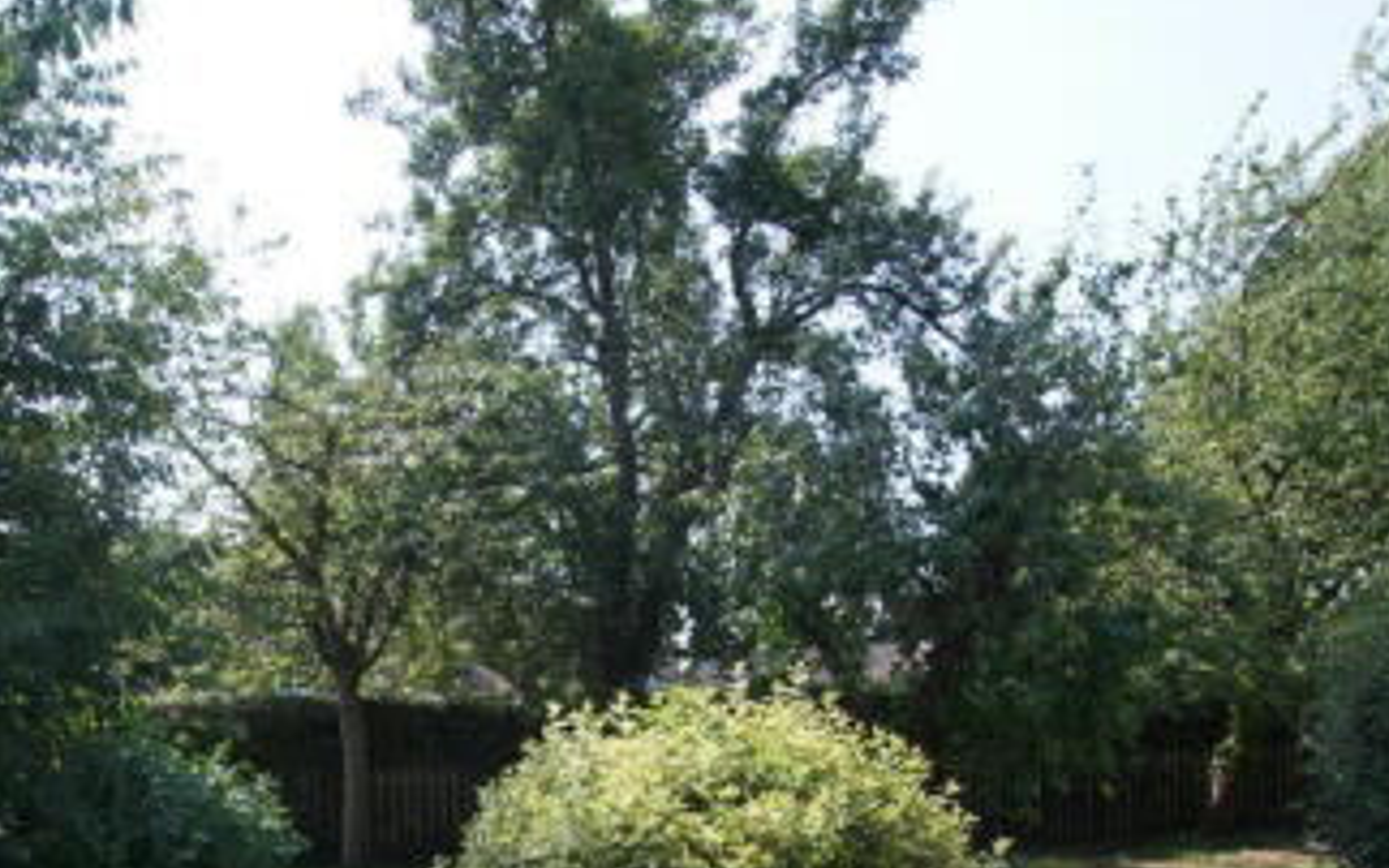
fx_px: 1174
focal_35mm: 31
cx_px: 581
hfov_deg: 60.9
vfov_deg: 38.8
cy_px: 715
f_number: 6.3
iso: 100
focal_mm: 10
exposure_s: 1/160
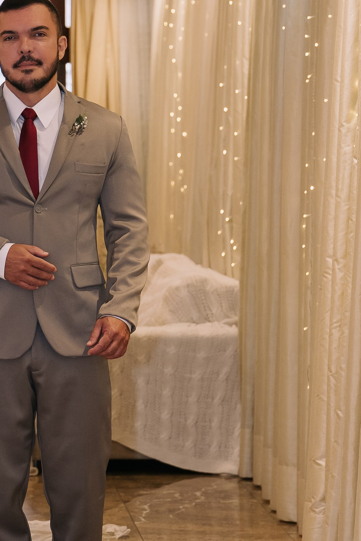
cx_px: -147
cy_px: 342
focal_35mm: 157
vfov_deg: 13.1
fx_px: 2361
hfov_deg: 8.6
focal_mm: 53
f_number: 3.2
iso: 800
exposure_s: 1/160
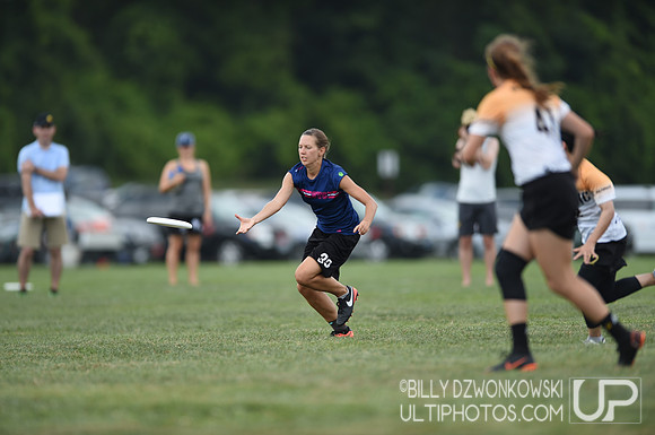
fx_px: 7268
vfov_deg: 3.4
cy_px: 218
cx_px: 328
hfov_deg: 5.2
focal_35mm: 400
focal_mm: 400
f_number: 2.8
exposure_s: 1/800
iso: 100
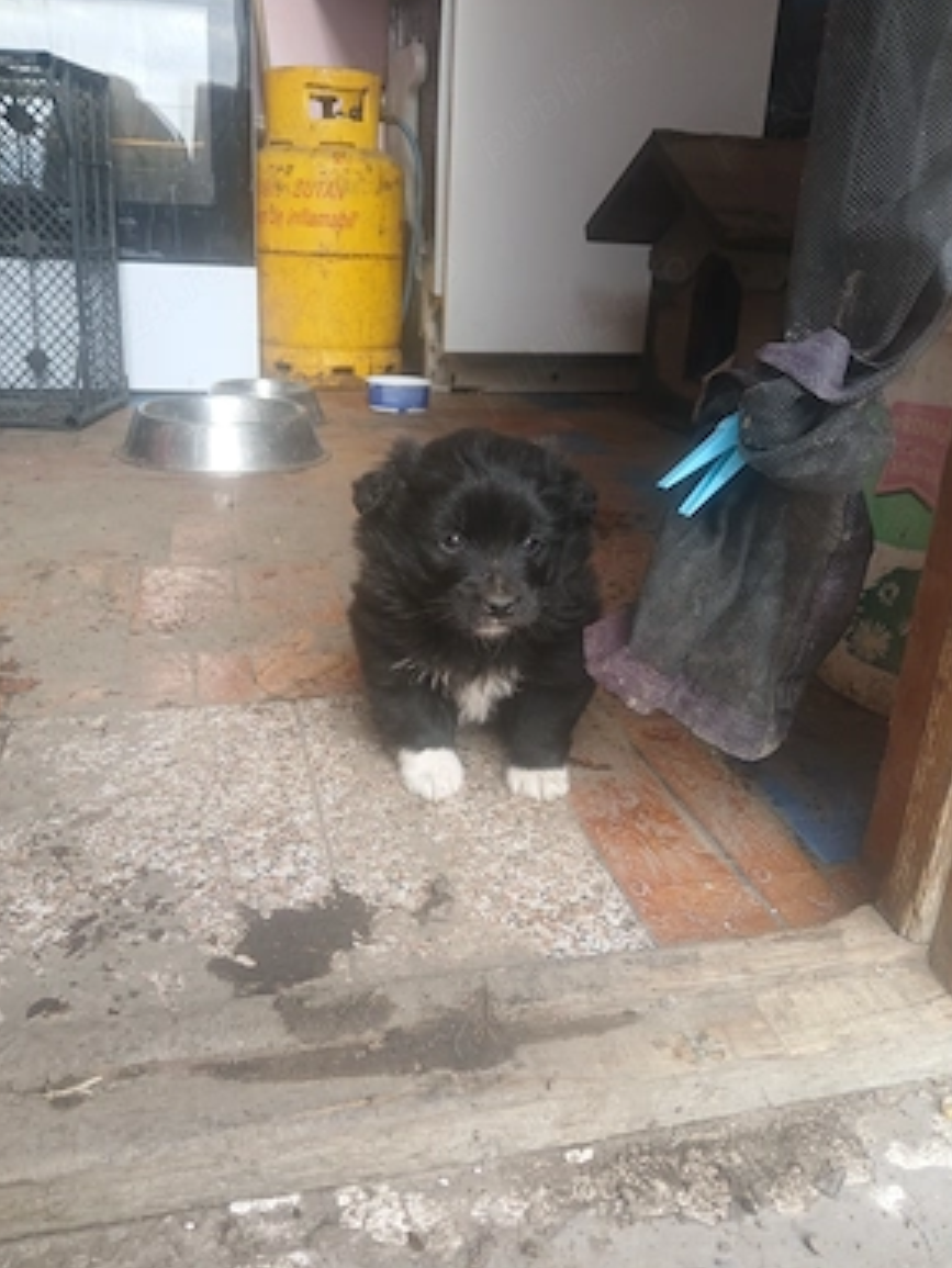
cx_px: 468
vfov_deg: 65.3
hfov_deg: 51.4
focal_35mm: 27
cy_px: 639
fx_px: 990
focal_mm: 3.98
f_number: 1.8
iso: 25
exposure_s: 1/50
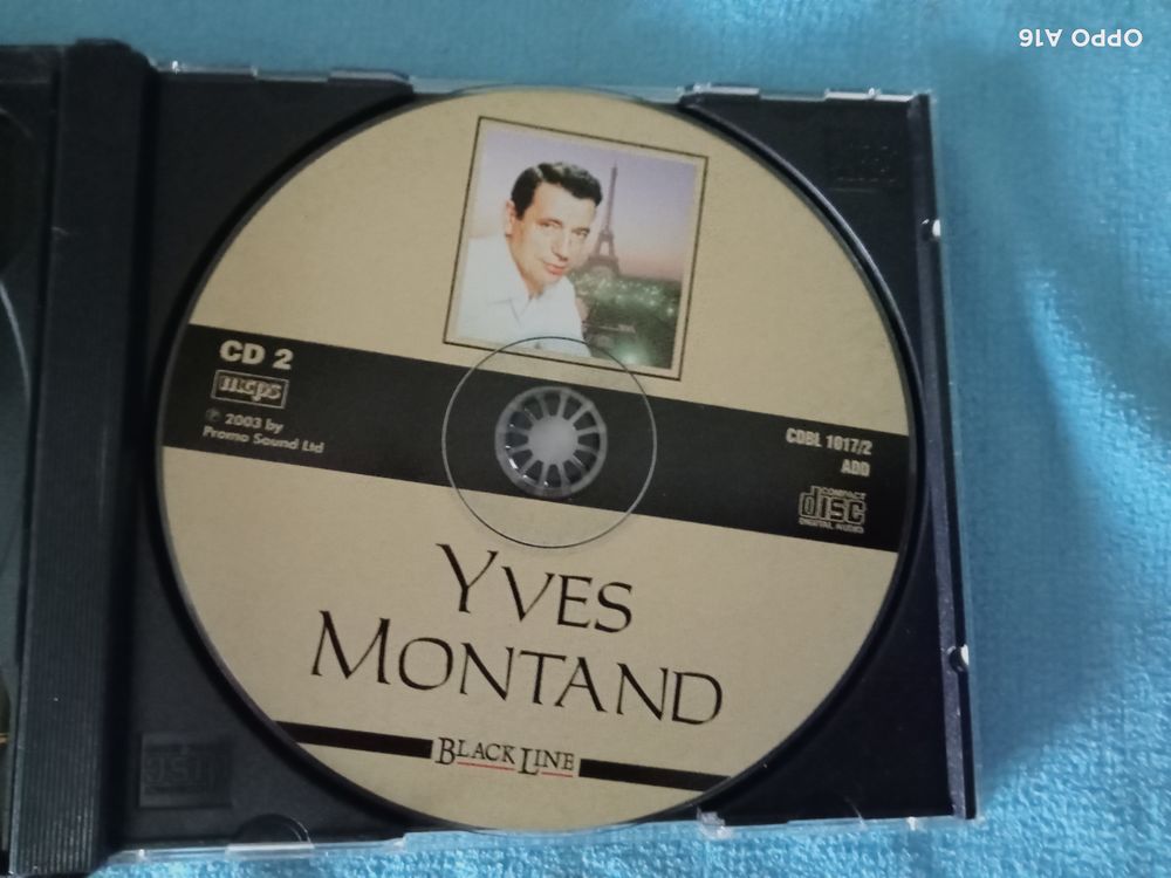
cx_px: 586
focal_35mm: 28
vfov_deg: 49.7
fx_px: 947
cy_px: 439
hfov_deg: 63.4
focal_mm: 3.46
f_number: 2.2
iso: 4589
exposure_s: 1/16.7
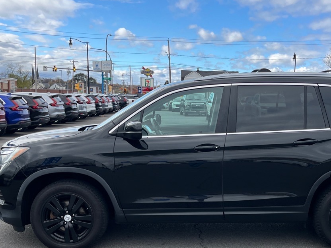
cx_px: 210
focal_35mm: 50
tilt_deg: -7.3
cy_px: 179
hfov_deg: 37.9
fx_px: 478
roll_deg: -1.7
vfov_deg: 28.8
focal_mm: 5.1
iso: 50
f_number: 1.6
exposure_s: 1/1623
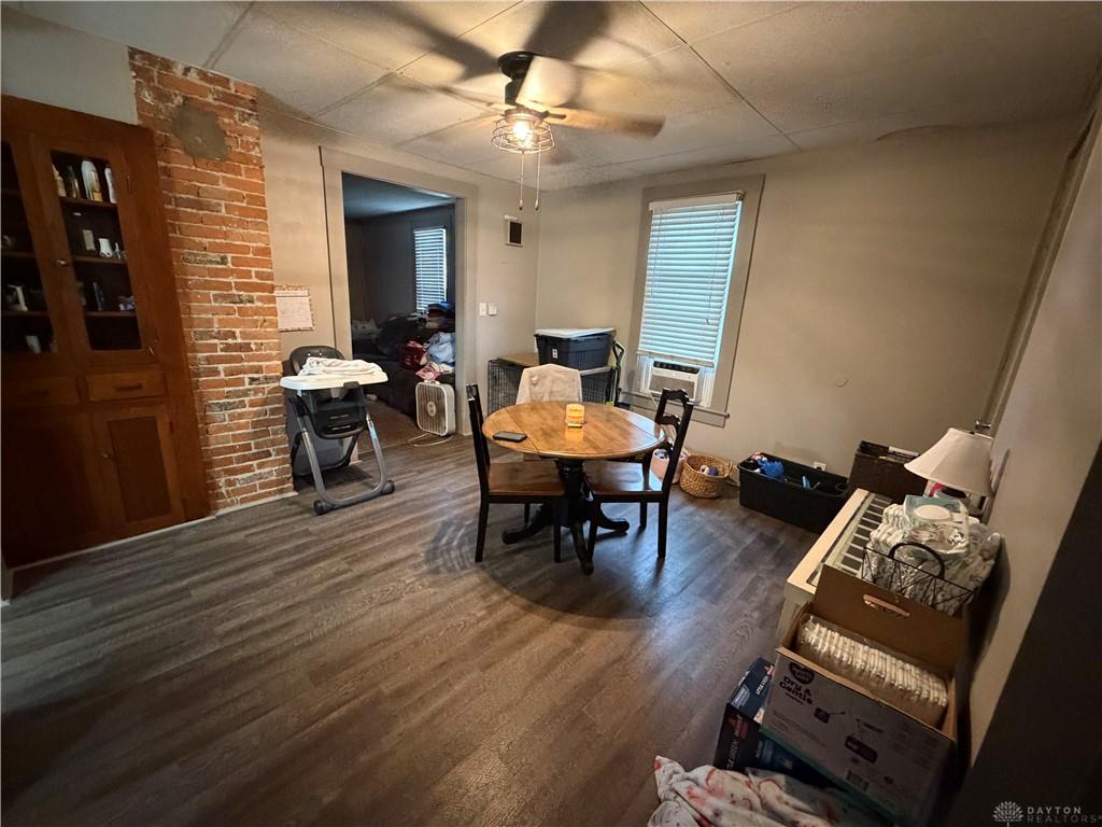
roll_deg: -3.1
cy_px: 414
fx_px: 446
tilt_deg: -15.0
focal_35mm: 14
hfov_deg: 102.1
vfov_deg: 85.7
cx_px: 551
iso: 1250
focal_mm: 2.22
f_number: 2.2
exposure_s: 1/40
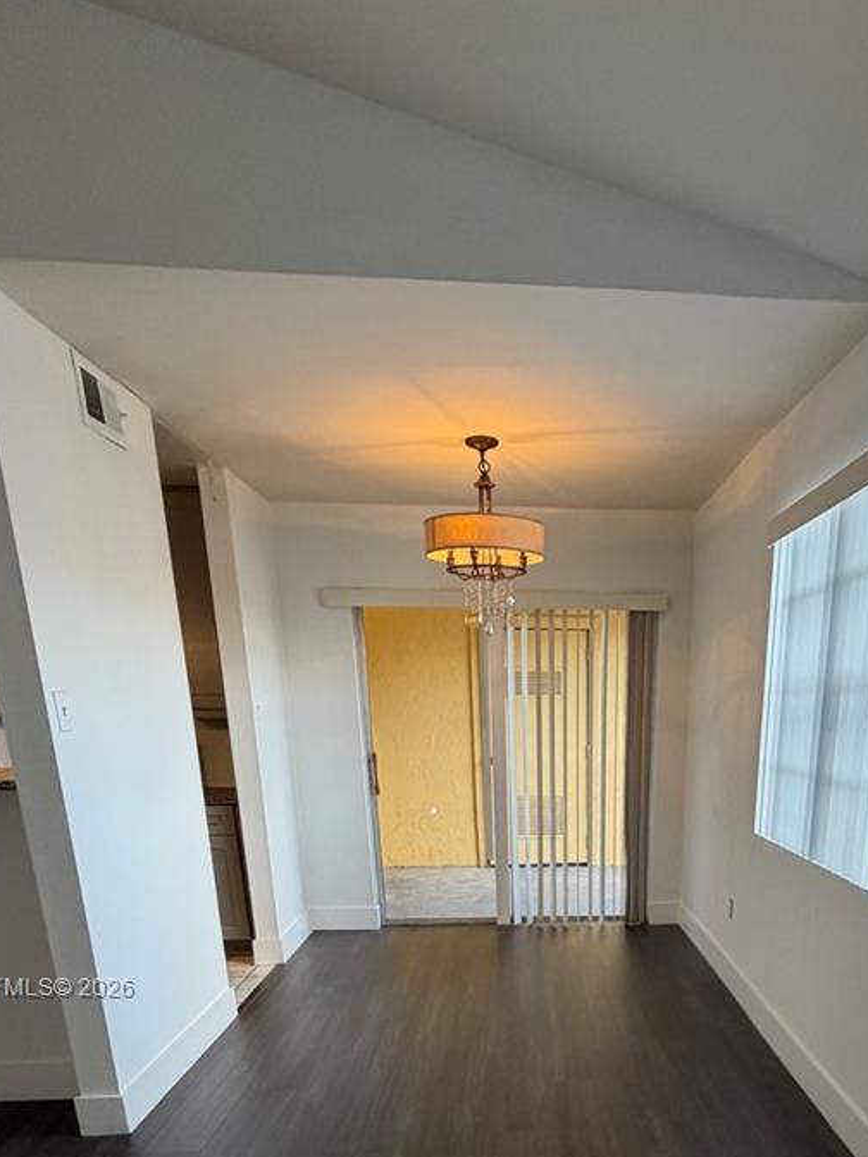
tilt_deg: -17.2
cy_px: 990
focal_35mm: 25
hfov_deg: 53.6
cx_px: 589
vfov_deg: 61.1
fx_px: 836
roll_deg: -0.6
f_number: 2.2
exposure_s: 1/120
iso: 200
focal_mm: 2.22
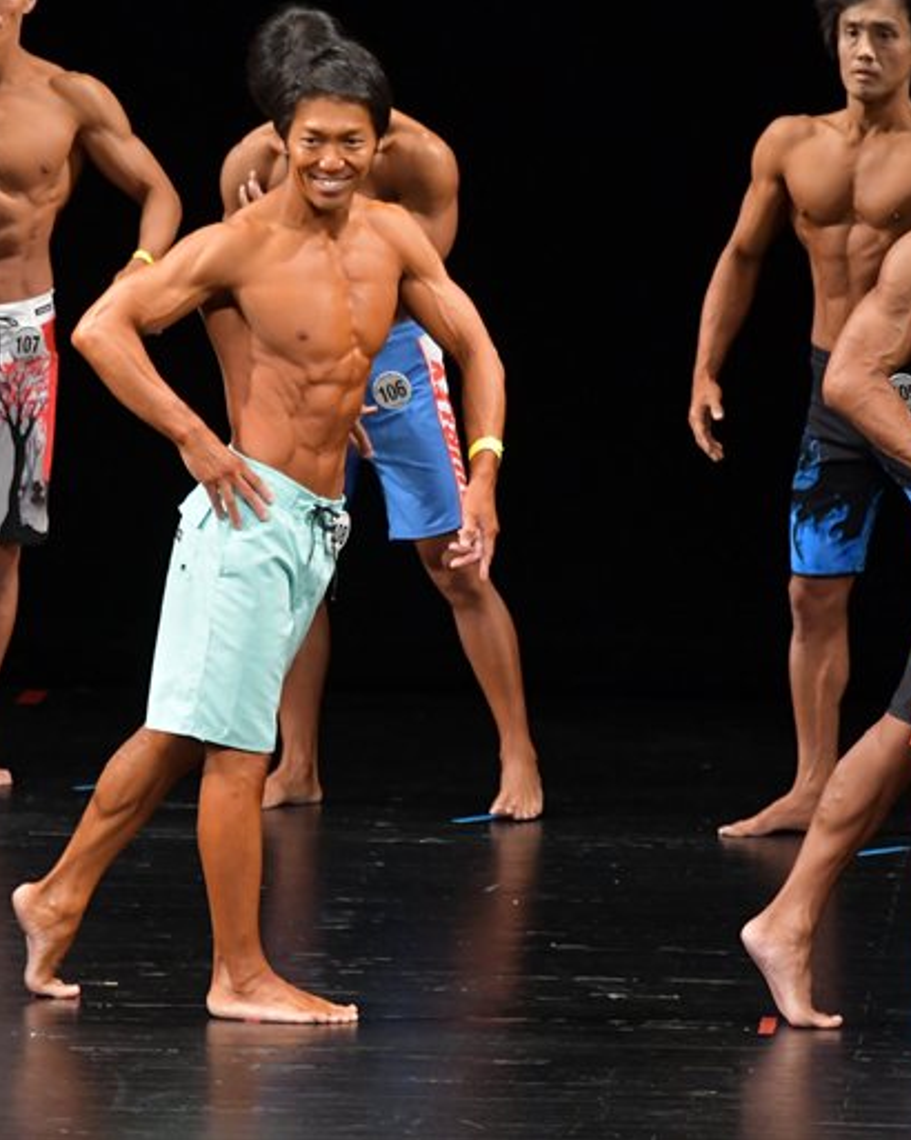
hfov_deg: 3.8
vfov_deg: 4.8
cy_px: 569
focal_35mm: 404
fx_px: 13624
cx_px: 481
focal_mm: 190
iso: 3200
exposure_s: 1/400
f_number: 5.6
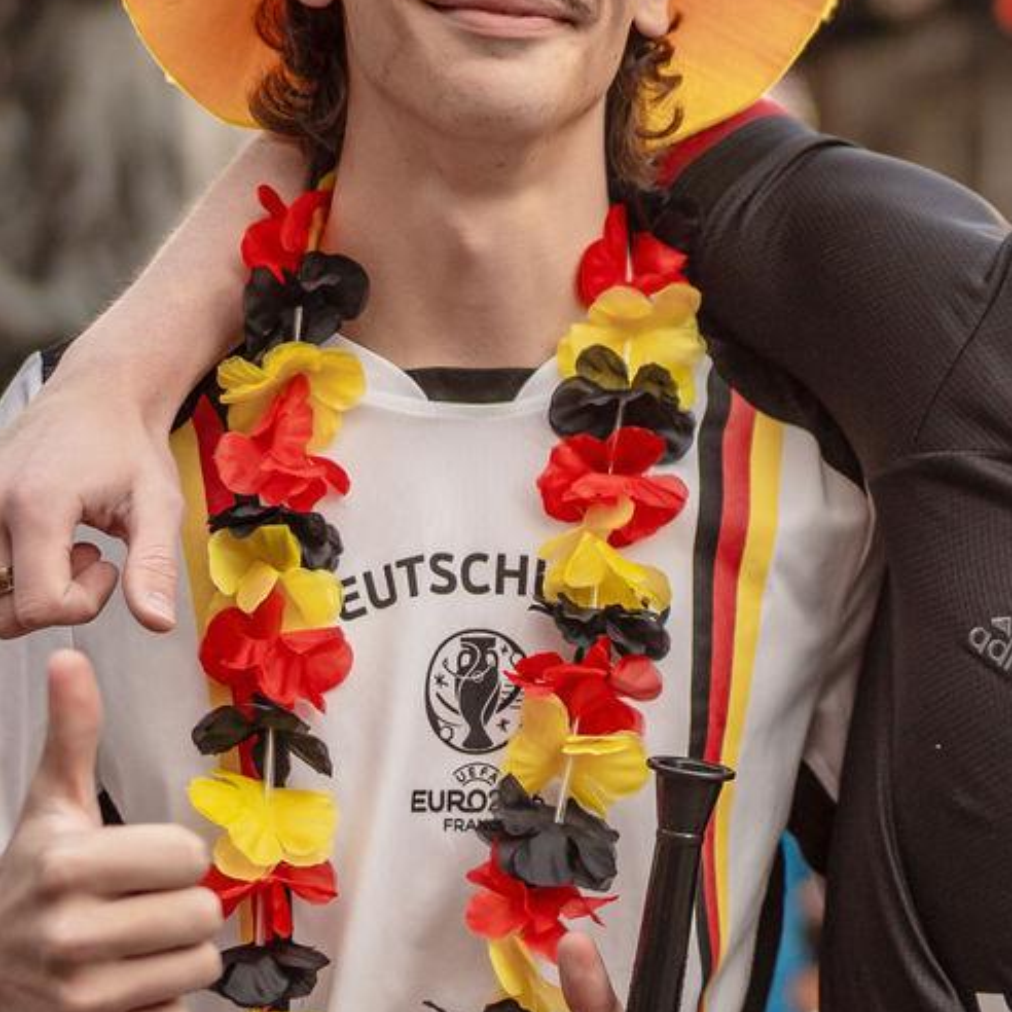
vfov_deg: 15.0
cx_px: 1249
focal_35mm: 116
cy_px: 527
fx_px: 3837
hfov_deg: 14.5
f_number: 1.2
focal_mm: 35
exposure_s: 1/1600
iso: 125
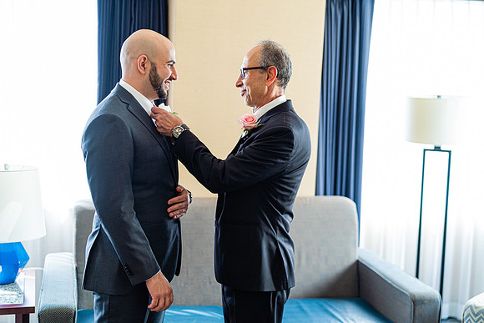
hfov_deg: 39.6
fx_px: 672
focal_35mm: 50
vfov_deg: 27.0
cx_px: 242
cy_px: 162
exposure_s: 1/250
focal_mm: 50
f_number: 1.8
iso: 640
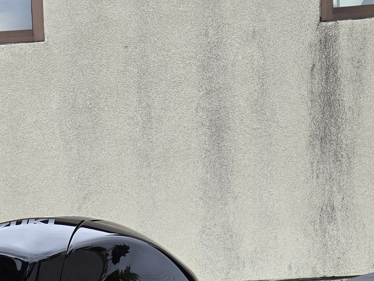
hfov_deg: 22.8
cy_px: 478
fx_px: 919
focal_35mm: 85
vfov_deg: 15.4
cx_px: 85
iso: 25
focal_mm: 5.4
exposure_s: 1/358
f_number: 1.8
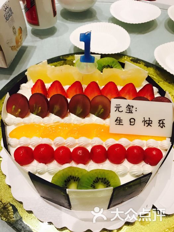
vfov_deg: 63.4
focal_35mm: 28
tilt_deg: -50.7
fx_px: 188
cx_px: 87
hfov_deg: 49.7
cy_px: 116
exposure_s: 1/33
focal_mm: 3.99
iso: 40
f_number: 1.8
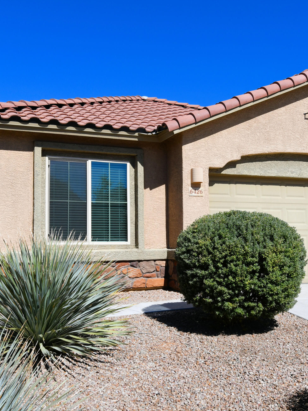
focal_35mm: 48
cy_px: 205
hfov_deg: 30.3
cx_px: 158
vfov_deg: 39.7
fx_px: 570
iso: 100
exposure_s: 1/250
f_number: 13
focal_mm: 22
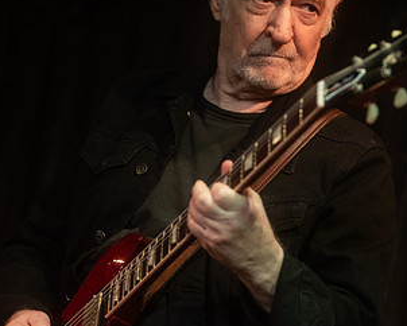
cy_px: 122
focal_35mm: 180
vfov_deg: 8.6
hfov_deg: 10.7
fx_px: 2170
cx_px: 232
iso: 2500
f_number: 3.2
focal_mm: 100
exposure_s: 1/160
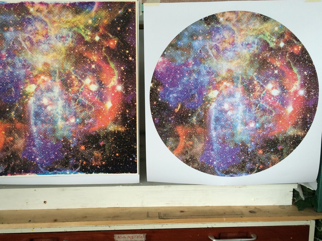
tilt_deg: -11.0
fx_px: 326
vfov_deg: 40.7
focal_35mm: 35
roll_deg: +1.3
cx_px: 139
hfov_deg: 52.5
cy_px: 120
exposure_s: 1/33
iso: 50
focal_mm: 4.15
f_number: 2.2
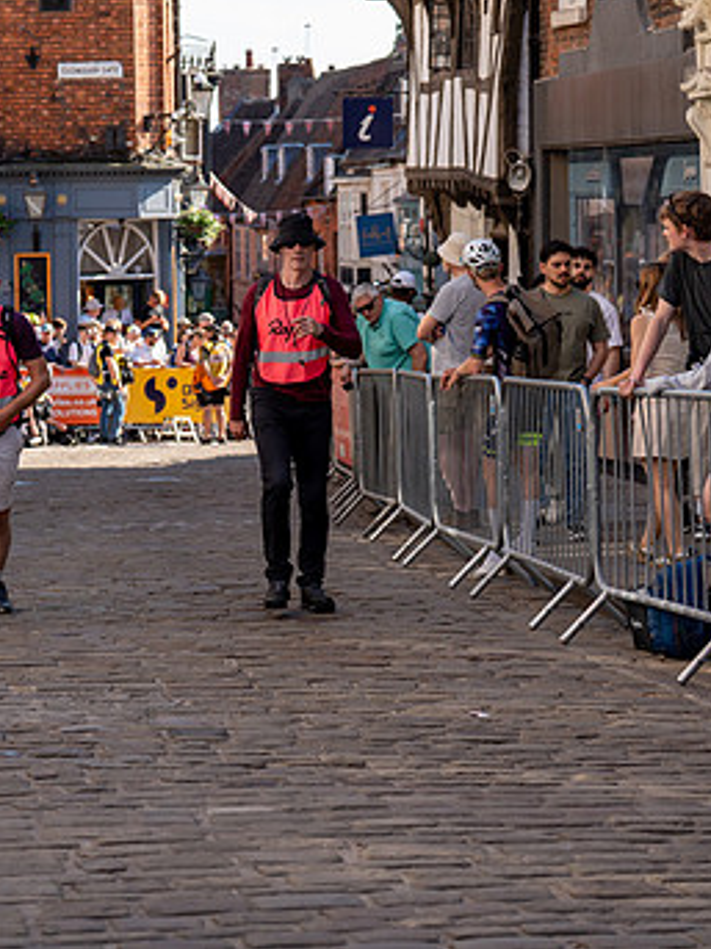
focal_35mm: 114
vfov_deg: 17.3
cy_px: 416
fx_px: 3124
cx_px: 89
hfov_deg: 12.9
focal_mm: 70
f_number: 4
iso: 400
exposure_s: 1/1000
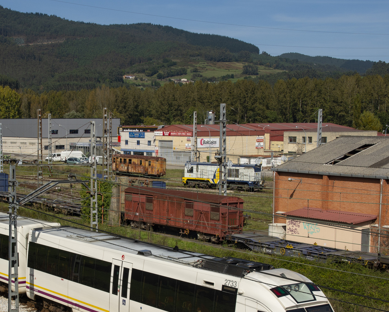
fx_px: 817
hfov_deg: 26.6
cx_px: 119
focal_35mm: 71
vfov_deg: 21.4
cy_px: 218
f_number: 8
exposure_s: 1/500
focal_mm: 26
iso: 100
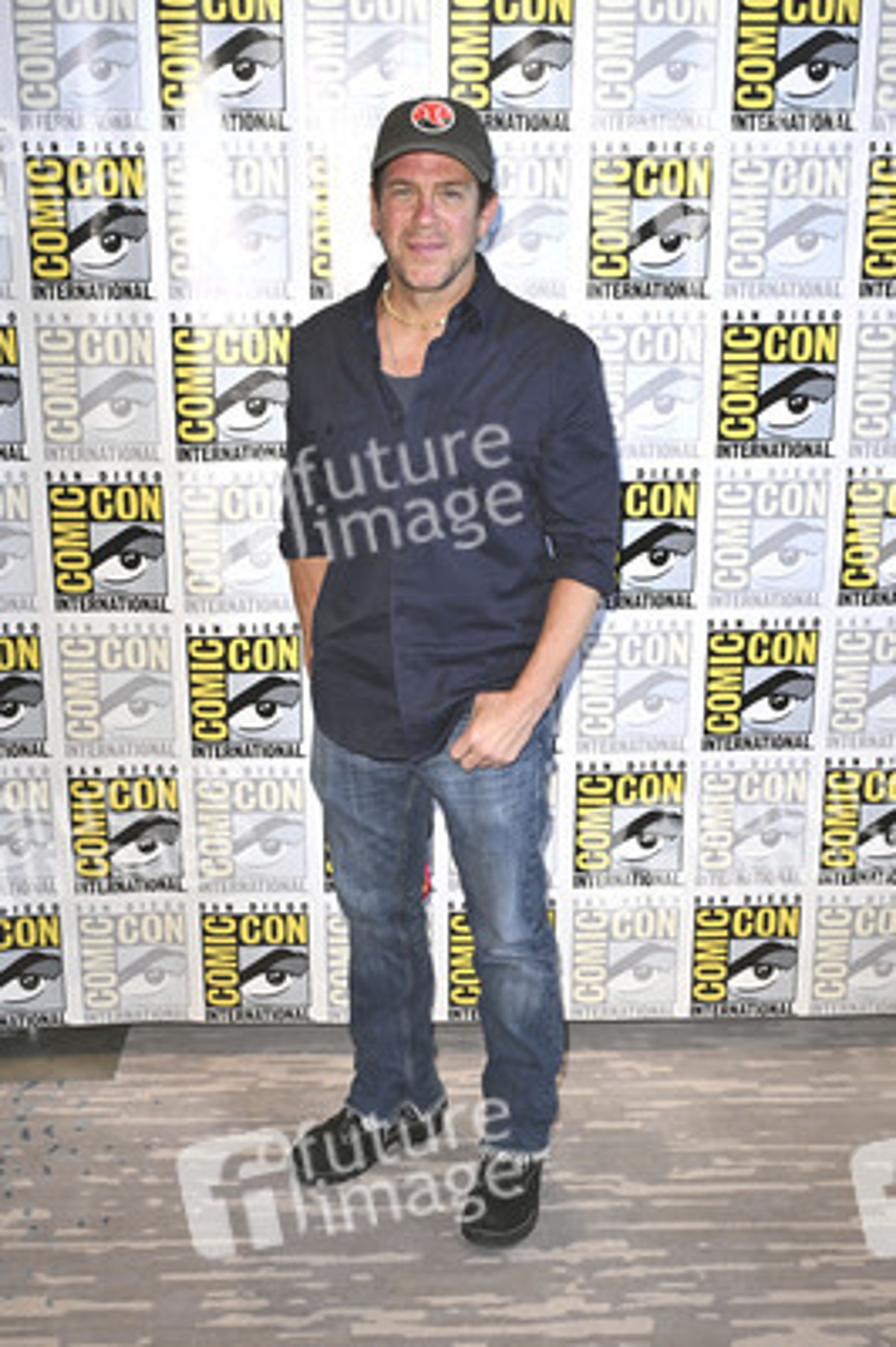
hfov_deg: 36.8
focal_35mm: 36
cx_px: 448
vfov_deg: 53.2
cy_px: 674
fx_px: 1346
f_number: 6.3
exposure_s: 1/250
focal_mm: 36
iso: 2000
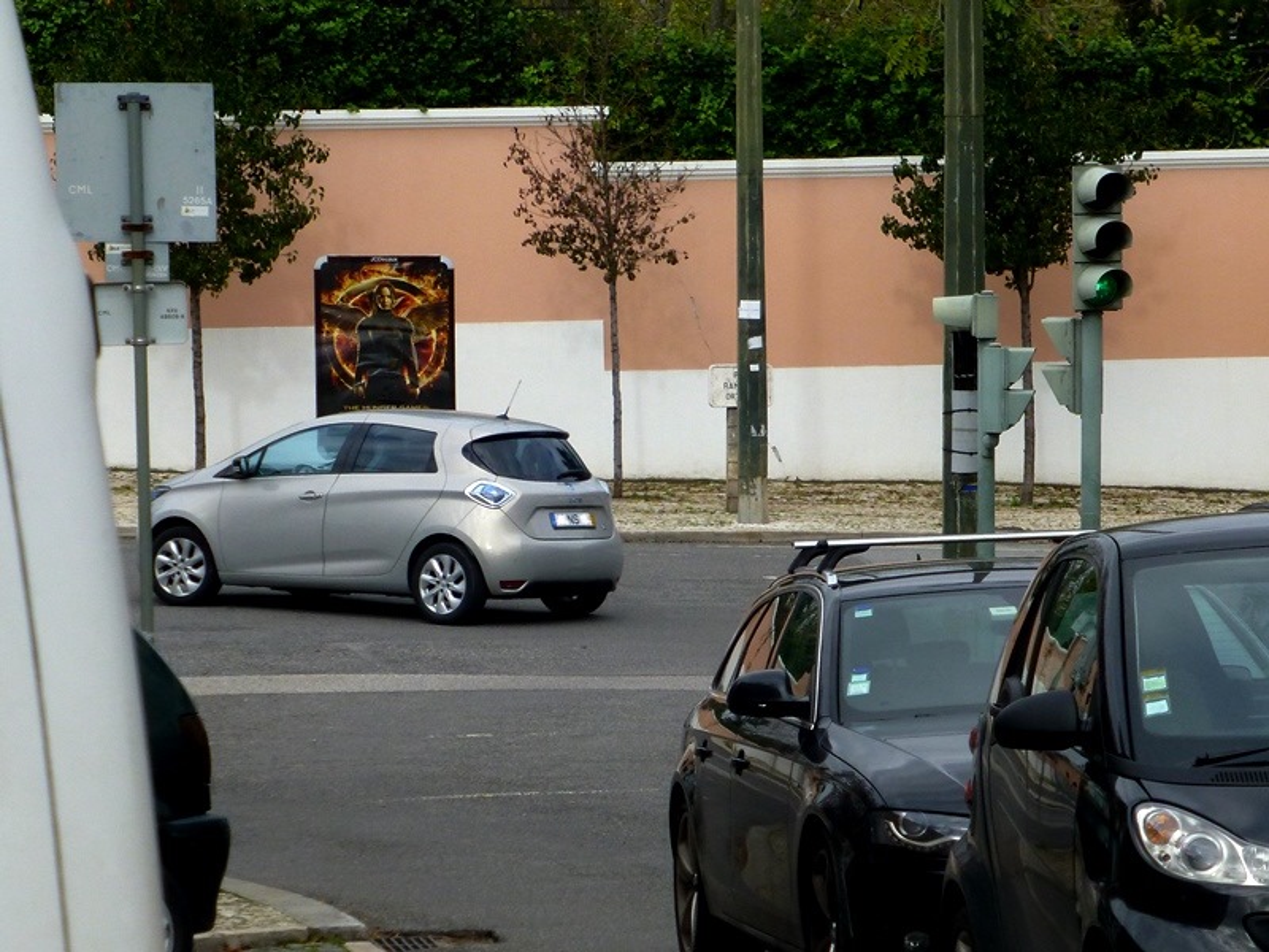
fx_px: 4729
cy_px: 476
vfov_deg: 11.5
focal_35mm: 129
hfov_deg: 15.3
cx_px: 634
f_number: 5.4
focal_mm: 23.1
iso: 200
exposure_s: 1/400
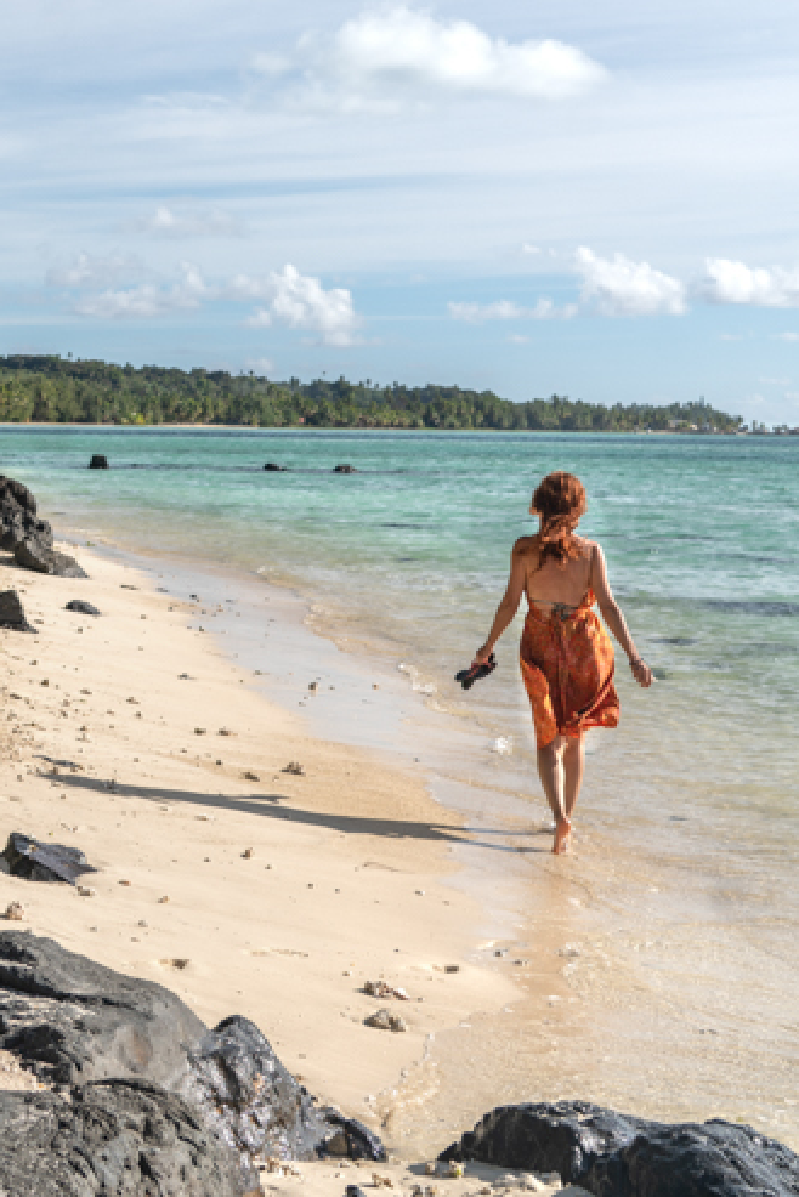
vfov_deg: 27.1
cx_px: -8
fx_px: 2362
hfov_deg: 18.7
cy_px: 41
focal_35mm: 71
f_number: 5.6
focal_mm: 35
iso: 160
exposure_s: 1/640
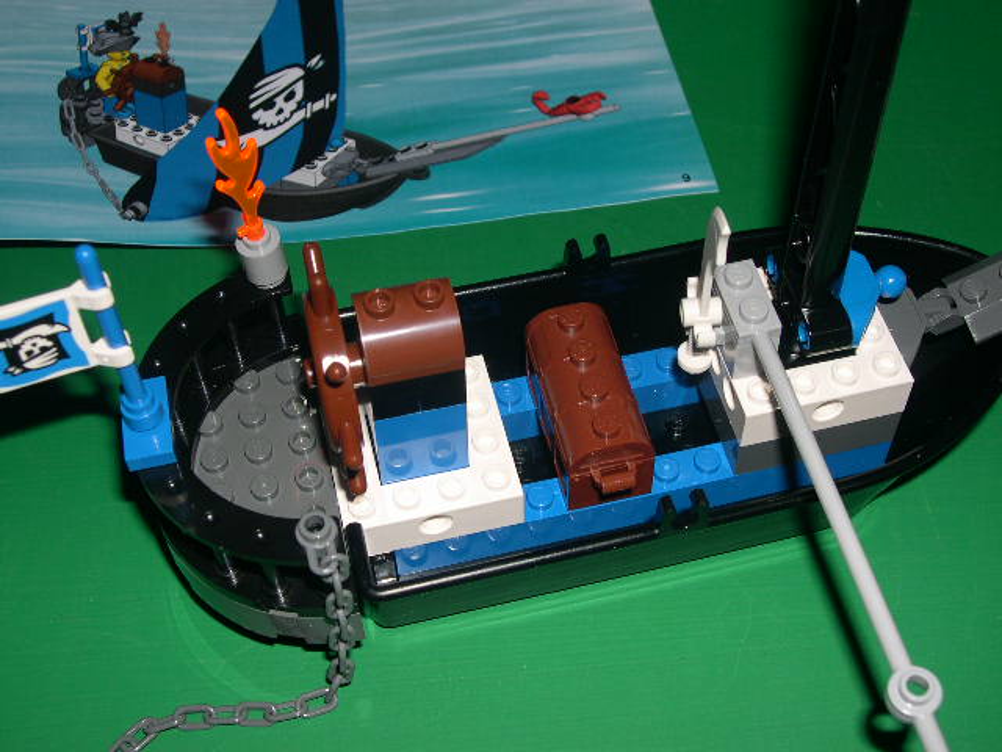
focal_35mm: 47
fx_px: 1360
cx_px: 501
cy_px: 376
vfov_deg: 30.9
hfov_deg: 40.4
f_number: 8.4
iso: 100
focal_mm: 10.1
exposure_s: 1/60
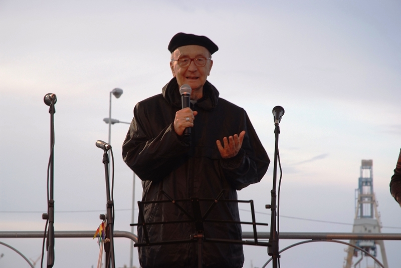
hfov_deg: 20.8
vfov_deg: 14.0
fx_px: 1093
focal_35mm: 98
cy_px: 134
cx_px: 200
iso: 400
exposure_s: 1/50
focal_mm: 65
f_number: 6.3
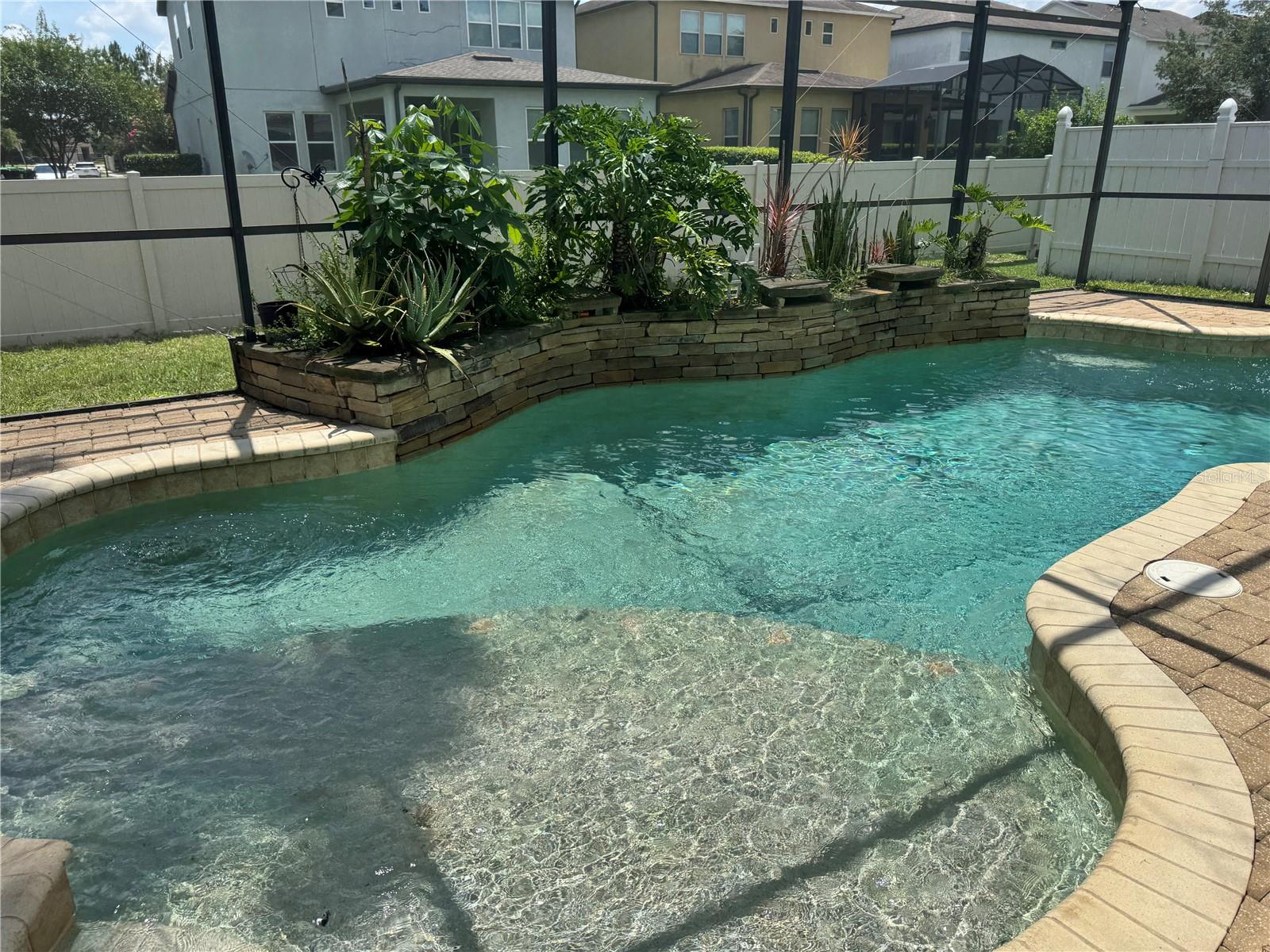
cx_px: 635
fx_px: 881
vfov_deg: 56.8
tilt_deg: -21.0
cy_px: 476
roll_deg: +0.1
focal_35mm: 24
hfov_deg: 71.6
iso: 80
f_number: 1.78
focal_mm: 6.76
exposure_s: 1/3413
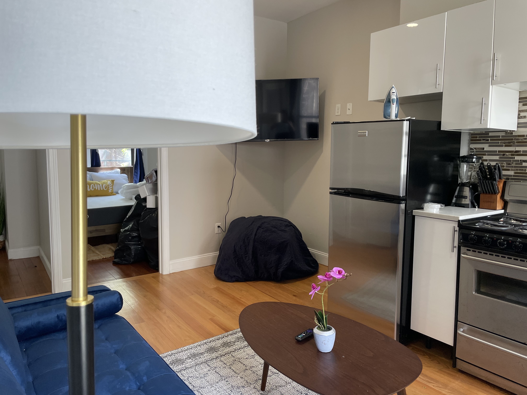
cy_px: 198
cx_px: 264
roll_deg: -0.8
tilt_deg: -5.9
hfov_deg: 67.3
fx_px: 396
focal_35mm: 26
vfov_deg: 53.1
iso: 125
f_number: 1.6
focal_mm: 4.2
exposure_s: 1/120
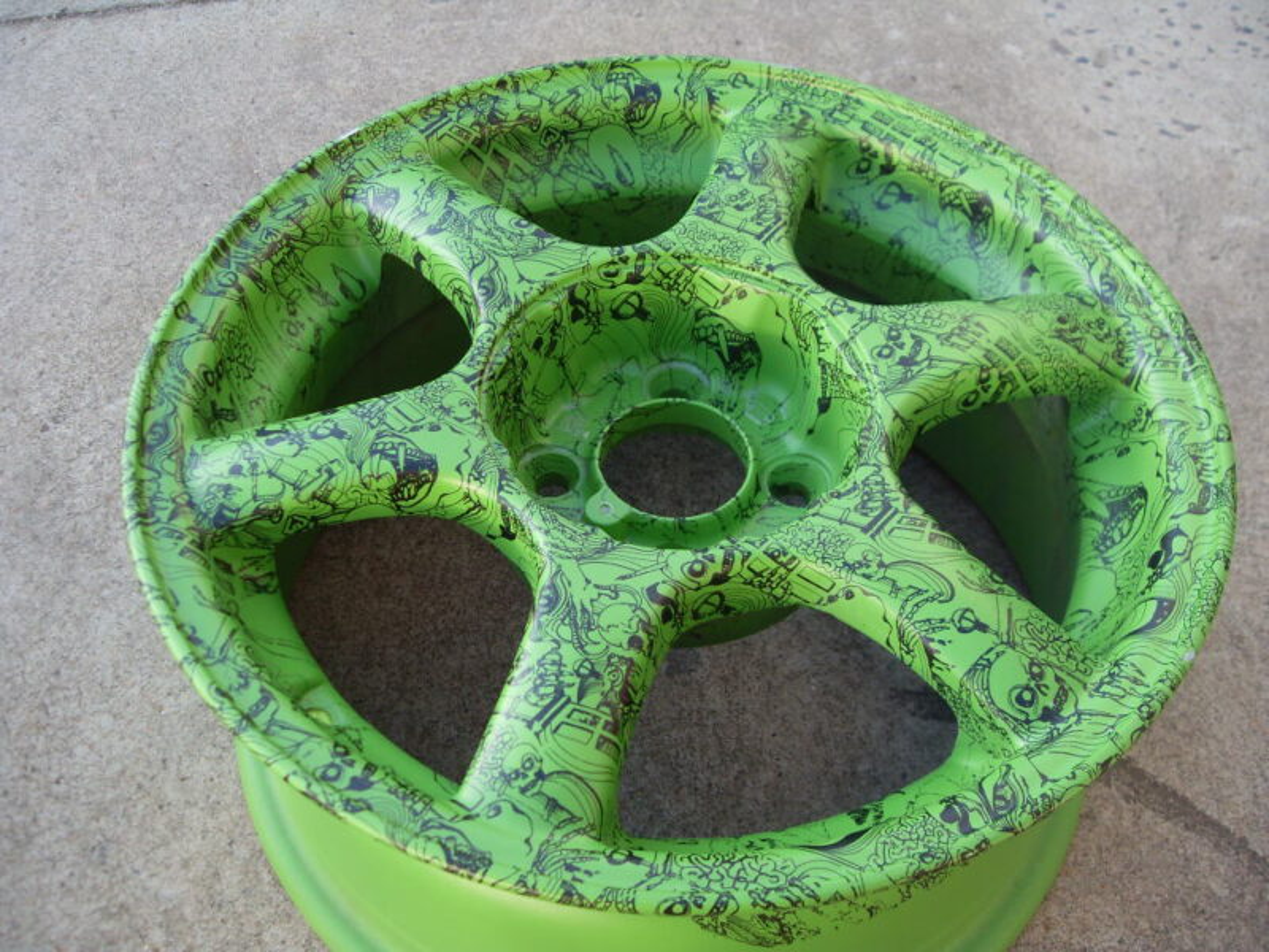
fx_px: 1283
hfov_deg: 52.6
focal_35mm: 35
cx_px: 634
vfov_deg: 40.7
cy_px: 476
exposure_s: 1/180
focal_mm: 6.3
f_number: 2.8
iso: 80
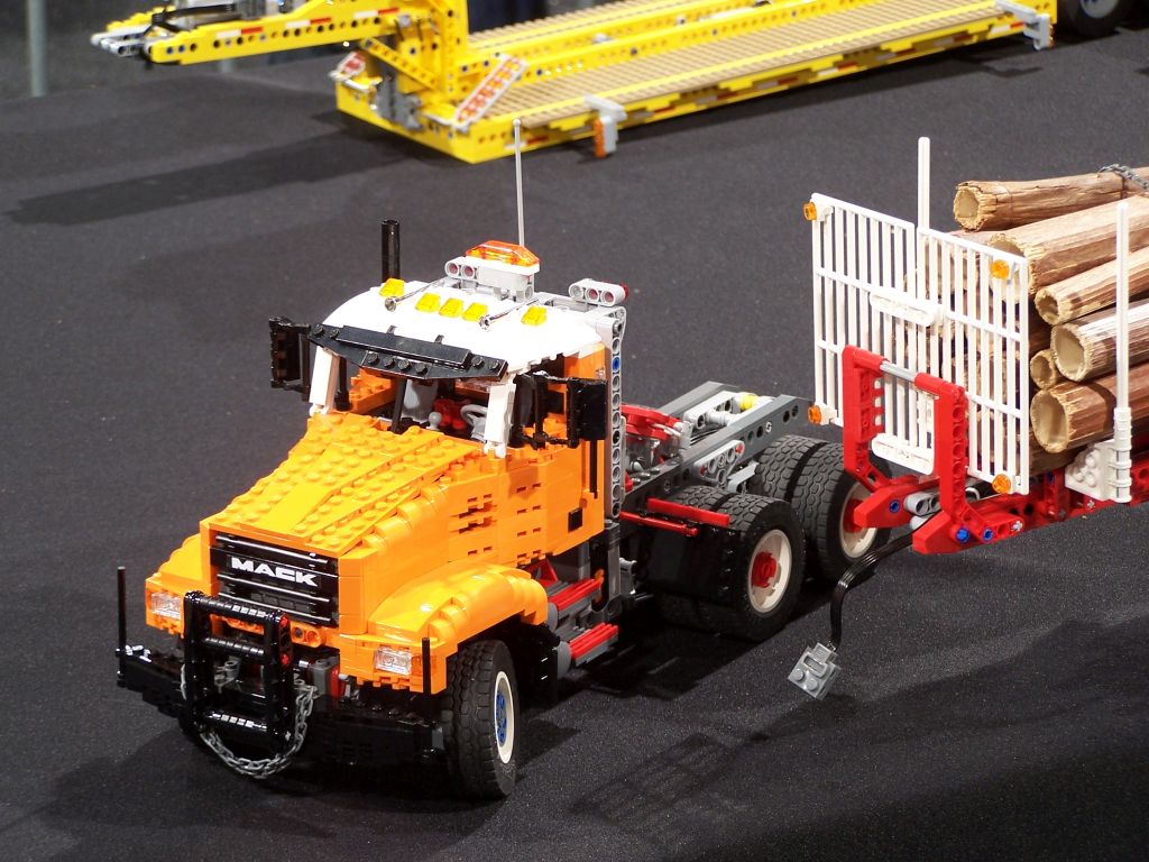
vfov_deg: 11.6
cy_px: 431
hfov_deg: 15.4
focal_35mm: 128
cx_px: 574
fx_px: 4249
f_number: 3.2
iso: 80
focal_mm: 21.2
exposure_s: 1/3
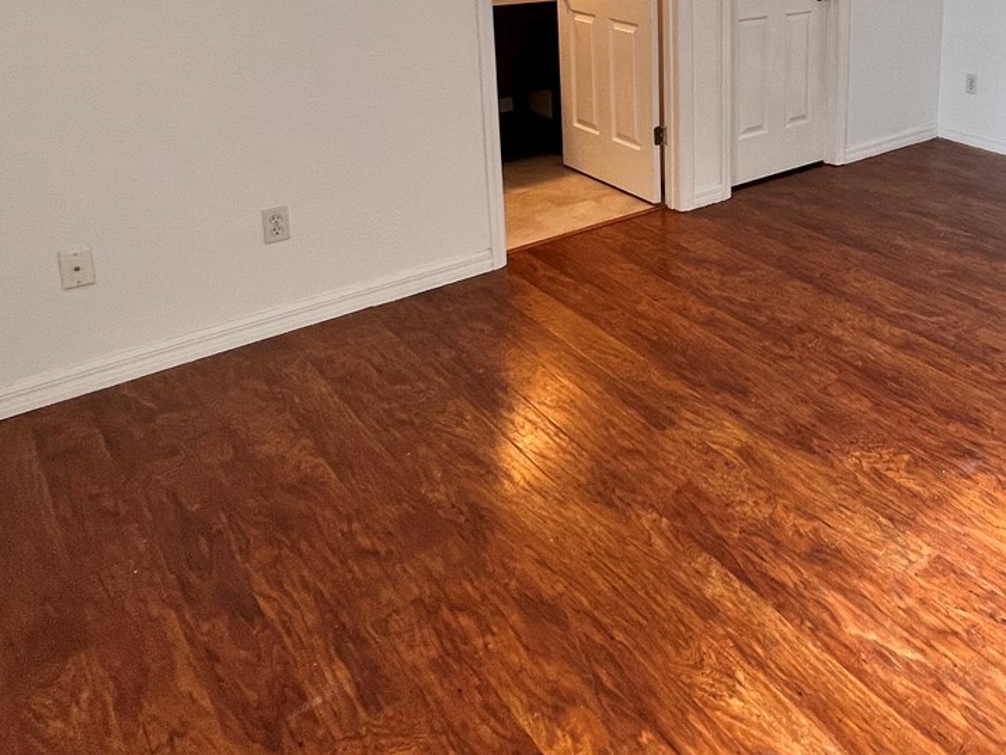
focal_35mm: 29
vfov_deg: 43.5
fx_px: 843
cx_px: 894
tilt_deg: -8.8
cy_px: 56
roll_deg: -2.1
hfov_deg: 54.3
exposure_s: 1/120
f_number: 1.8
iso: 80
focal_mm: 1.57
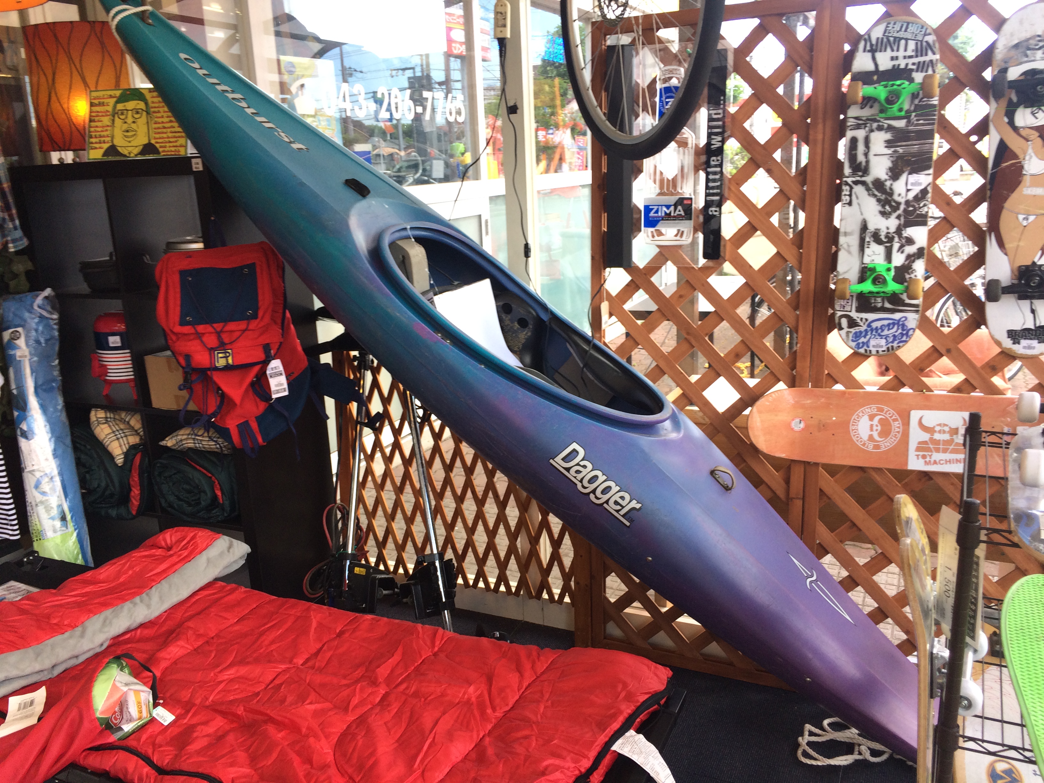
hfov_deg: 61.7
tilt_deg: -14.1
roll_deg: +2.0
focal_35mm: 29
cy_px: 392
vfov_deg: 48.2
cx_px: 522
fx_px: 875
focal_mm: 4.15
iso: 32
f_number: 2.2
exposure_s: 1/105
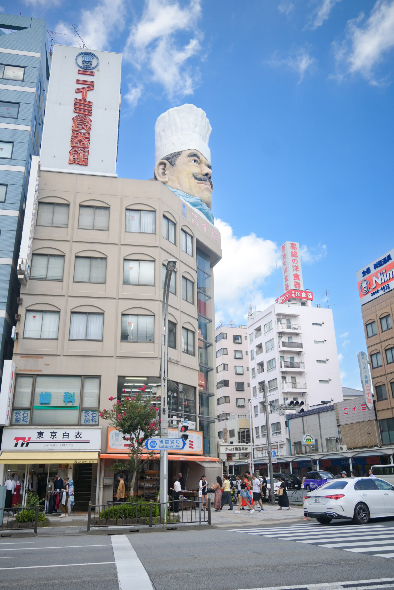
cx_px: 197
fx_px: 480
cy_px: 295
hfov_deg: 44.6
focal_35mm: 29
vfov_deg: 63.2
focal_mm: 19.5
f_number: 3.8
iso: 100
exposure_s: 1/800
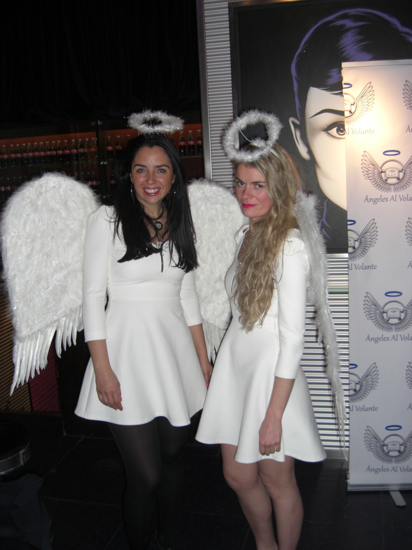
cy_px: 275
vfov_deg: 49.0
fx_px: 603
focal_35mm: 38
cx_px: 206
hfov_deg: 37.7
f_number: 2.8
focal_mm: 7.9
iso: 200
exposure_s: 1/60
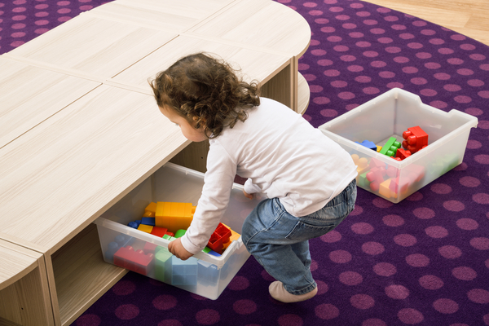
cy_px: 163
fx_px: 951
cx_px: 244
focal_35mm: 70
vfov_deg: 19.5
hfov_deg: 28.8
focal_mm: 70
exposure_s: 1/200
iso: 100
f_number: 14
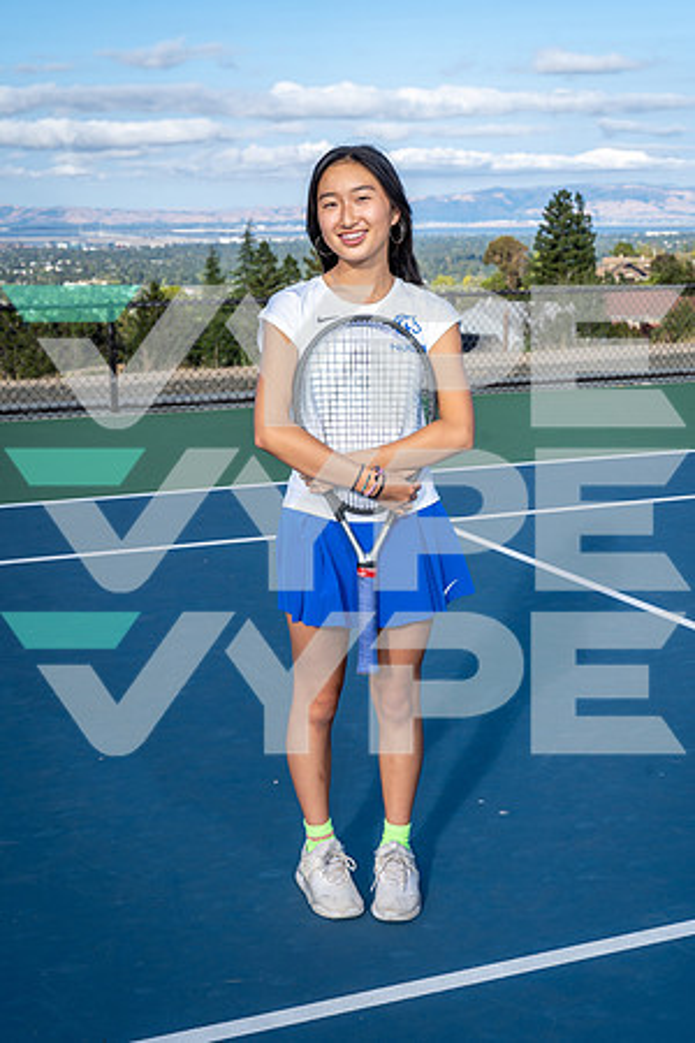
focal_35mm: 51
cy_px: 522
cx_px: 348
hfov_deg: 26.5
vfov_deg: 38.9
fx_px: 1477
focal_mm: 51
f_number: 8
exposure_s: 1/250
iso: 100
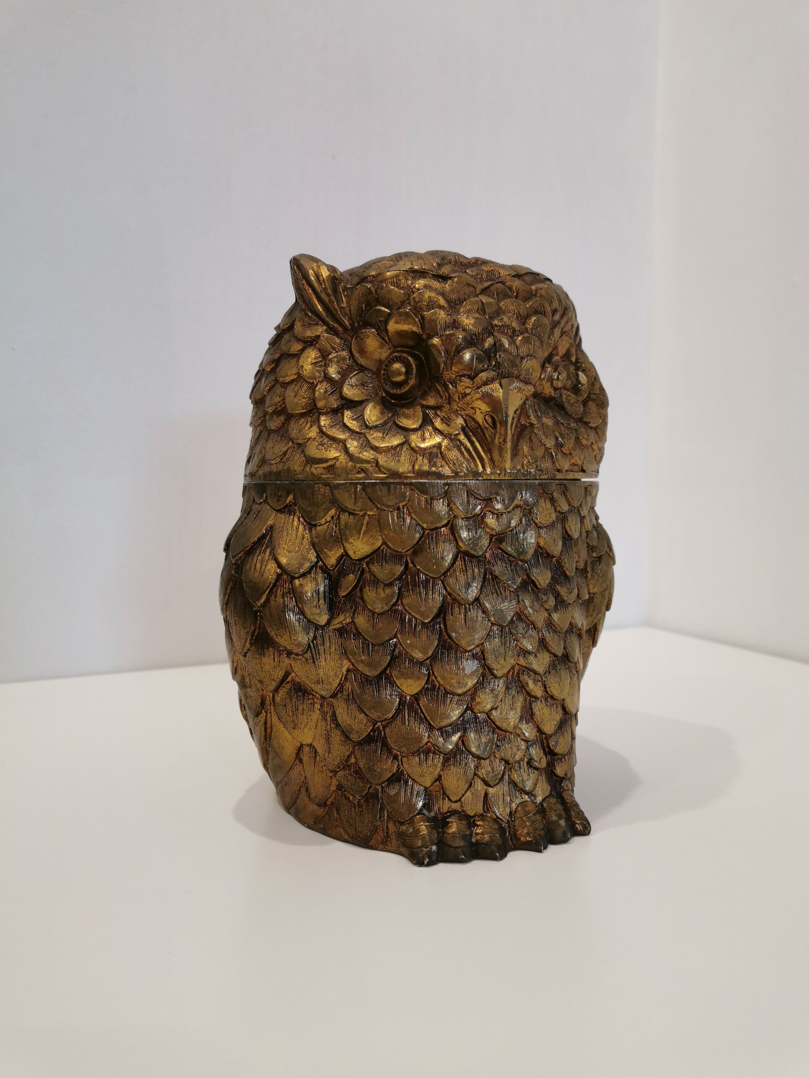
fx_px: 841
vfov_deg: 65.3
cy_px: 539
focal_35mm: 27
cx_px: 404
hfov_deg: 51.4
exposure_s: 1/100
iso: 160
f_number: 1.8
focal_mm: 5.58
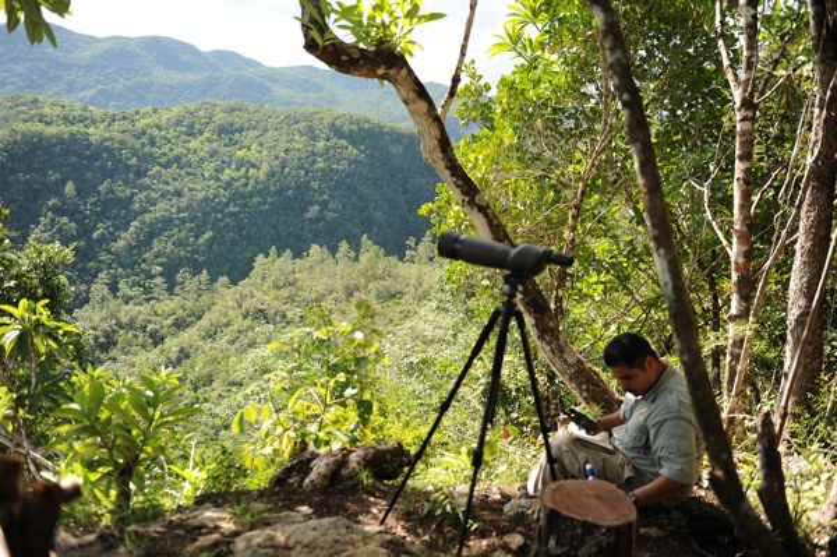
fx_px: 743
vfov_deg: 41.0
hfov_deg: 58.8
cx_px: 418
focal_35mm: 32
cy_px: 278
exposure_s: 1/1000
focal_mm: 32
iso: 250
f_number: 2.8
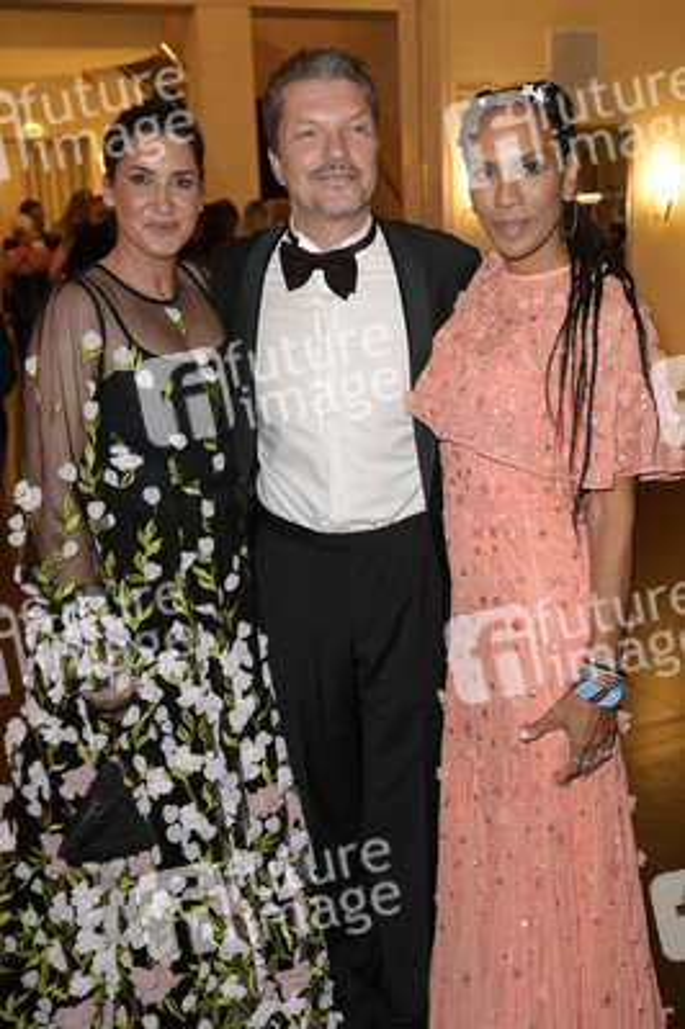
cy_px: 514
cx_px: 342
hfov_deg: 35.0
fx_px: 1086
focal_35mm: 38
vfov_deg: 50.7
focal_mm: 38
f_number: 5
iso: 1600
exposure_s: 1/60
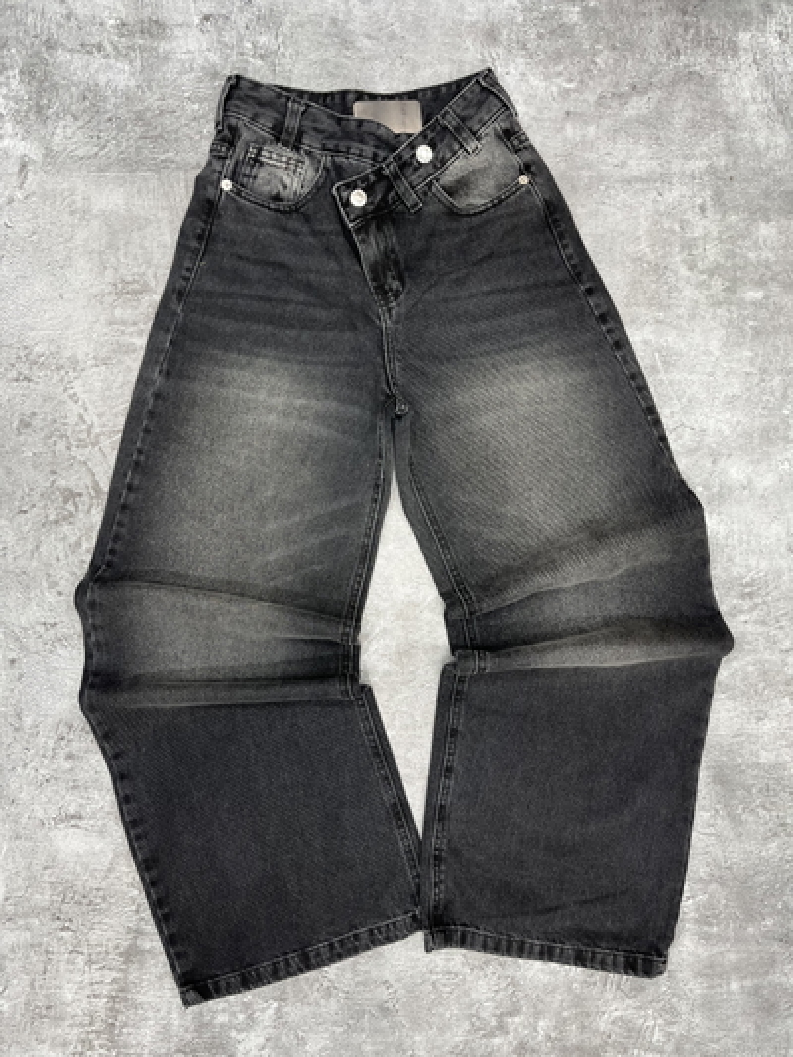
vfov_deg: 67.3
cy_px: 528
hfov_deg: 53.1
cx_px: 396
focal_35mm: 26
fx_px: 794
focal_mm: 5.1
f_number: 1.6
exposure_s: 1/50
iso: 125
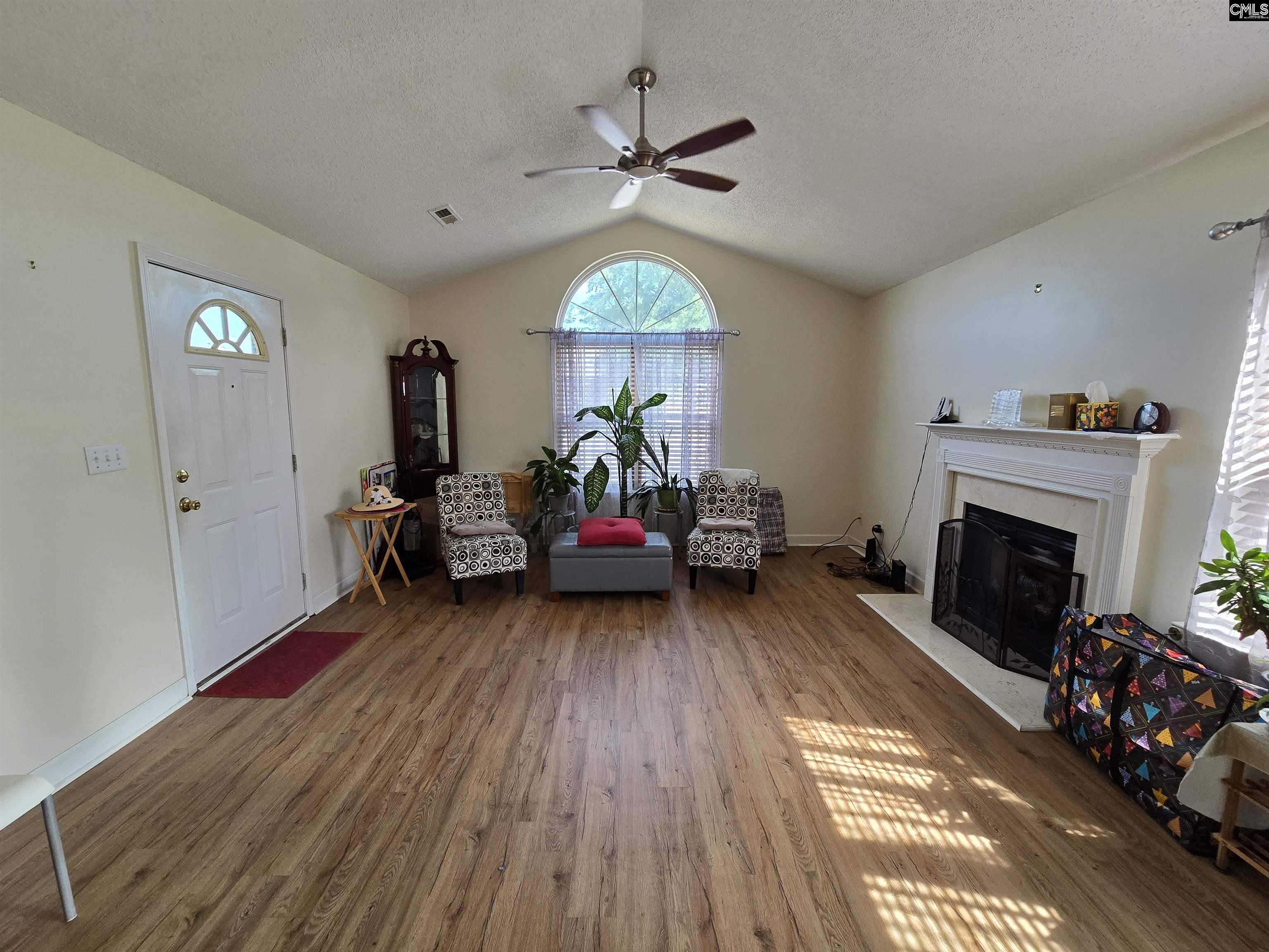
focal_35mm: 13
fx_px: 477
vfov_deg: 89.9
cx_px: 634
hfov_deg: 106.2
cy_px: 476
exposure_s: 1/120
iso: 80
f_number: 2.2
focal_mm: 2.2
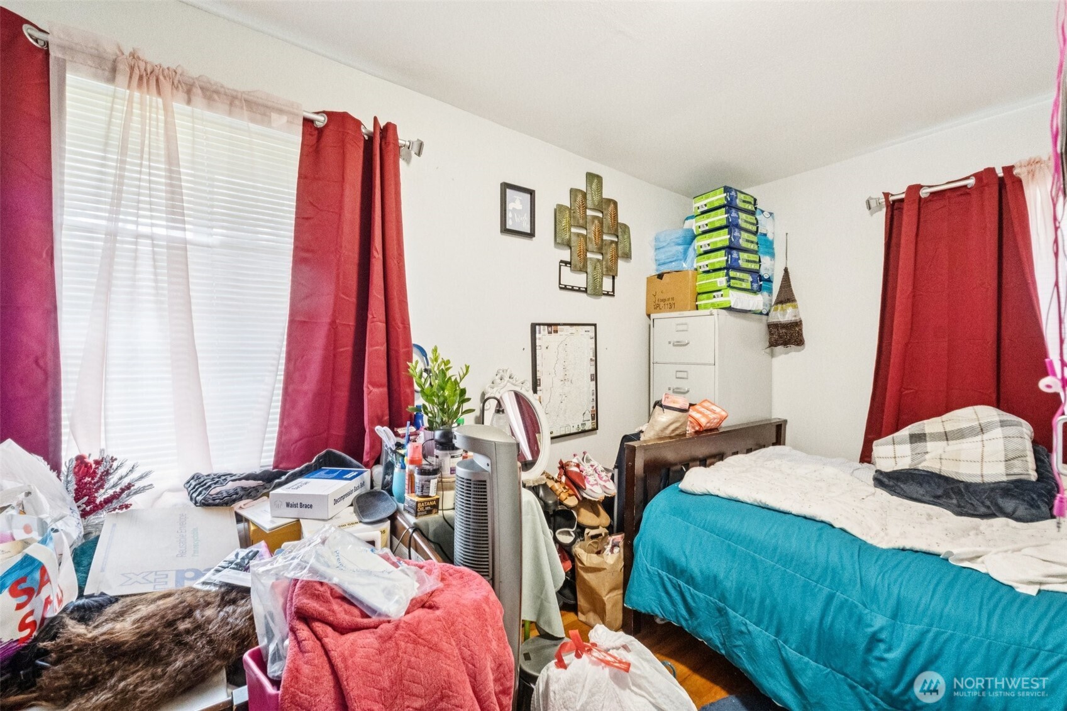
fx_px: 445
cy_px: 356
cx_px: 534
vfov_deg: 77.3
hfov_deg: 100.4
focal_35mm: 15
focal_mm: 10
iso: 5000
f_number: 9
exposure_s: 1/30
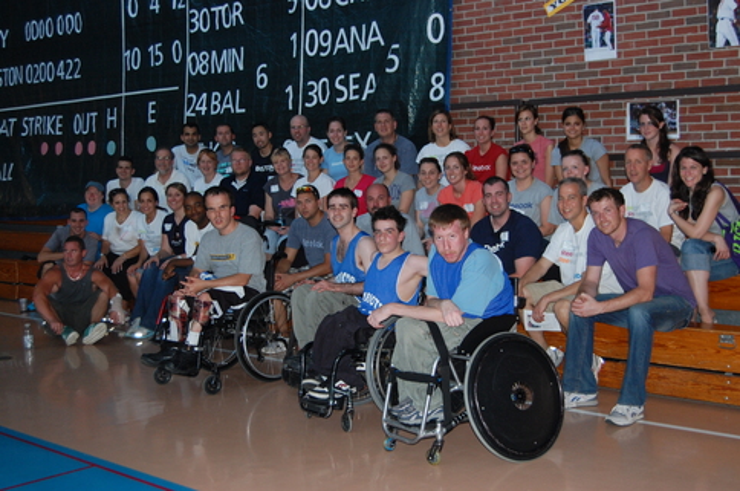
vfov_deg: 26.4
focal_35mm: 51
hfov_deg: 38.9
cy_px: 246
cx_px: 370
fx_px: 1047
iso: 640
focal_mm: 34
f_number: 4.5
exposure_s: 1/60
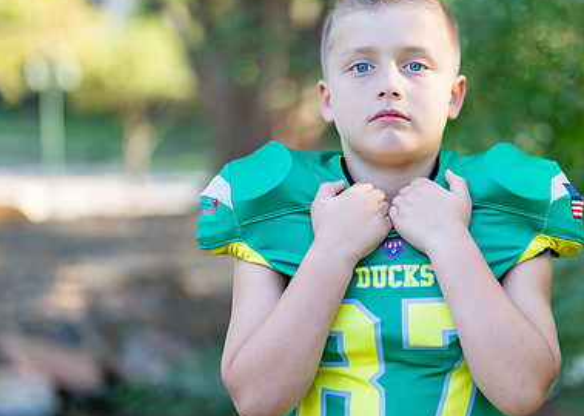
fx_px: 1591
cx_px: 397
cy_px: 224
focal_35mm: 96
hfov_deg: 20.7
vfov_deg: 14.9
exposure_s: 1/1000
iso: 100
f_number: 1.2
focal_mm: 50
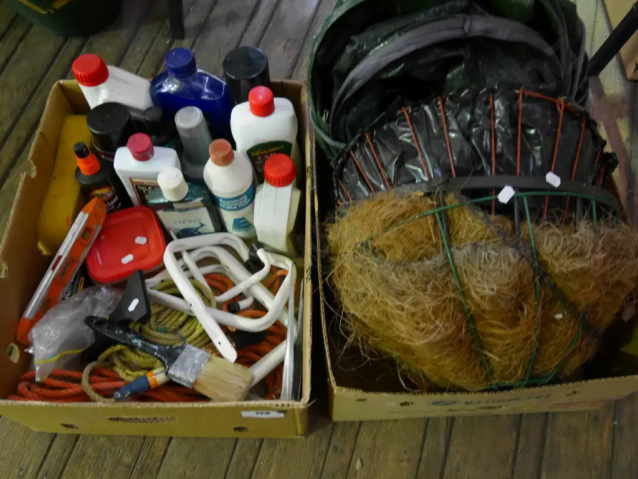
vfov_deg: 46.8
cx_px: 319
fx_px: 553
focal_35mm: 30
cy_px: 240
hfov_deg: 59.9
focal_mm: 15
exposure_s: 1/8
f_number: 4
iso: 3200
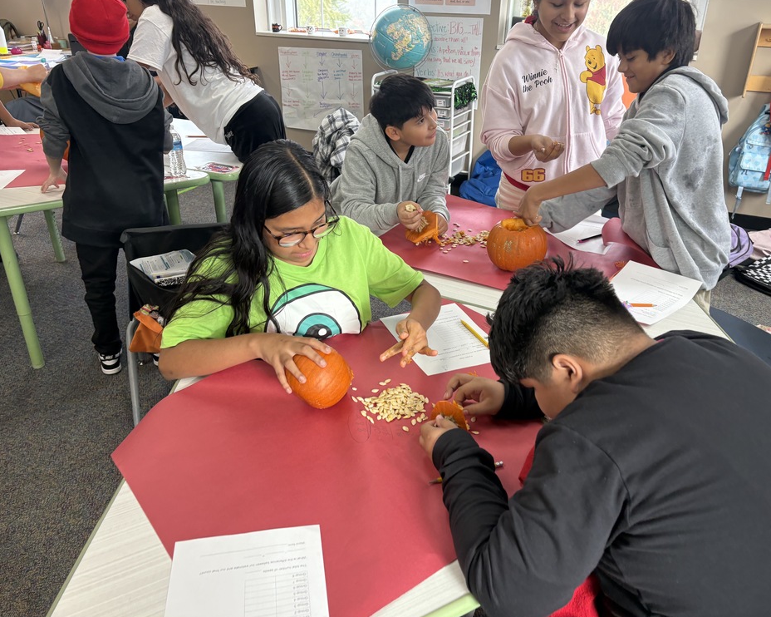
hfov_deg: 62.2
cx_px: 398
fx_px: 639
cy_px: 304
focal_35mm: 28
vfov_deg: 51.5
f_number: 1.6
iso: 80
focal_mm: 5.96
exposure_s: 1/60
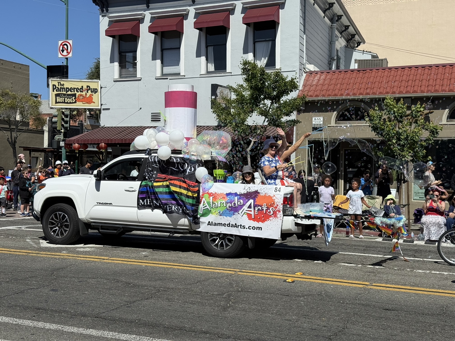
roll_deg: -0.7
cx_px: 228
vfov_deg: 30.3
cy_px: 170
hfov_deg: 39.7
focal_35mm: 48
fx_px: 631
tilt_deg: -1.3
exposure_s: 1/8772
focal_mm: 6.76
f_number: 1.78
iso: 64
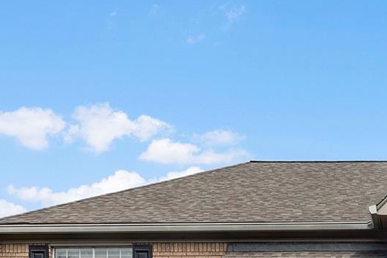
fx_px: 580
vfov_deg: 20.1
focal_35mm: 54
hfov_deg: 33.0
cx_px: 410
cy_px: 426
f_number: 9
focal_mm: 14
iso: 100
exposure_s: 1/50
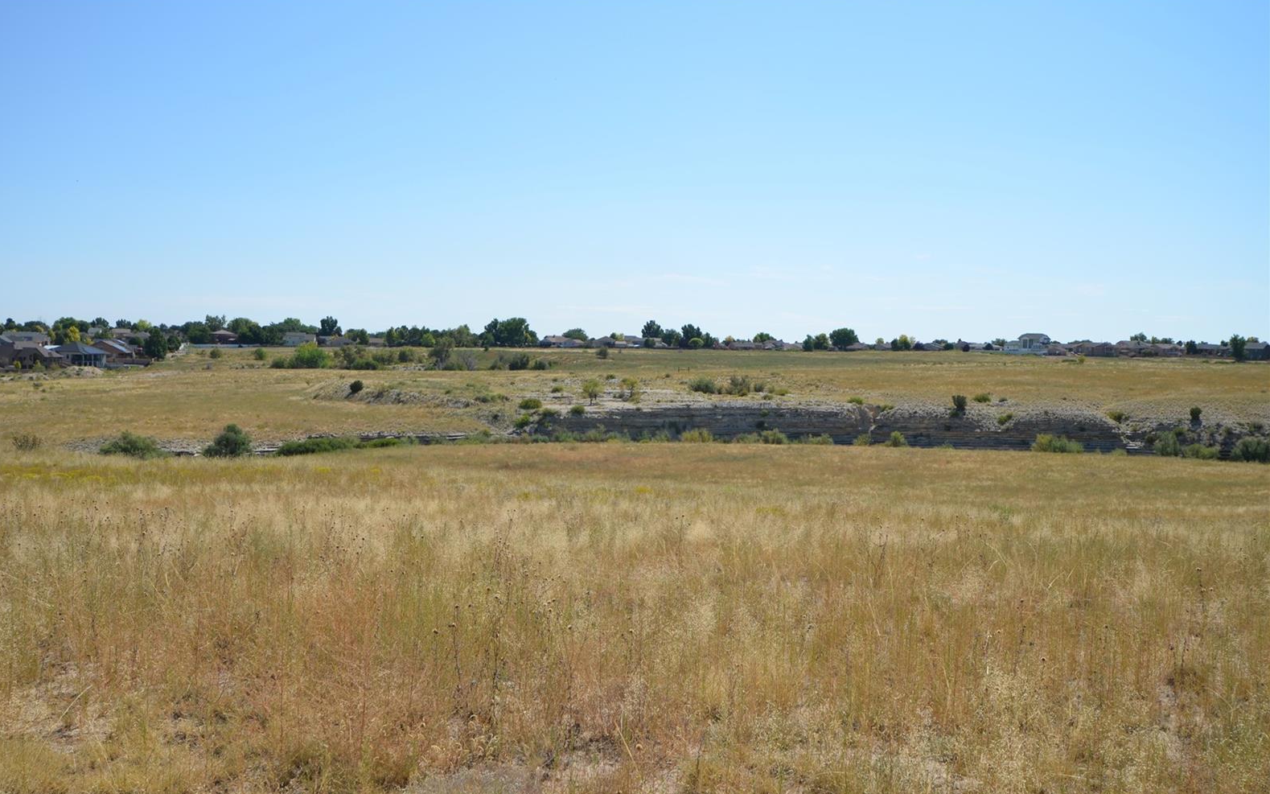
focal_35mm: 34
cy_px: 420
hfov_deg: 56.7
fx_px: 1177
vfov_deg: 37.3
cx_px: 627
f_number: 9
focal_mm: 22
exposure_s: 1/320
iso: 100
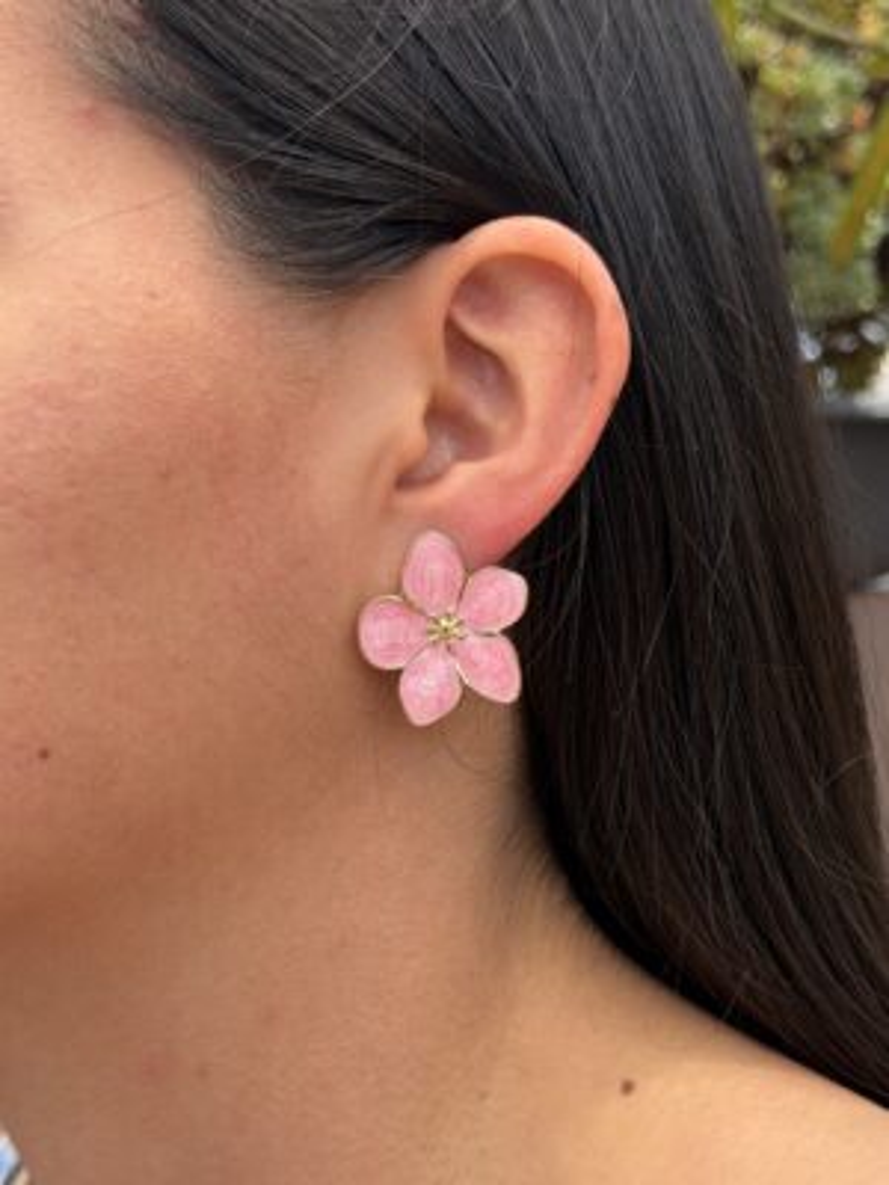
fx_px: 1644
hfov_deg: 30.3
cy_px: 592
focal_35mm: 48
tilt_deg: -3.5
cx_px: 444
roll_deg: -0.3
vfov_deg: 39.7
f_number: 1.78
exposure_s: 1/1222
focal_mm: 6.76
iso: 64
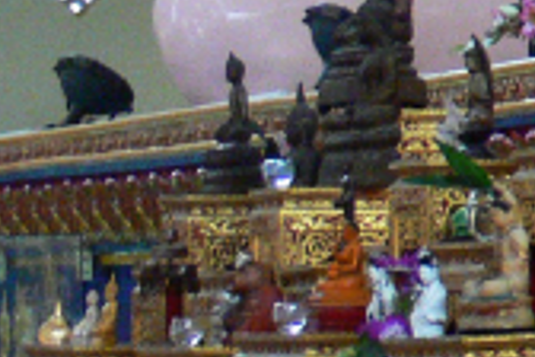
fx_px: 4607
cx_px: 1544
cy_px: 76
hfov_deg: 6.2
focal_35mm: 310
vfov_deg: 4.4
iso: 200
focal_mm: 10.6
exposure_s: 1/10
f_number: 3.2
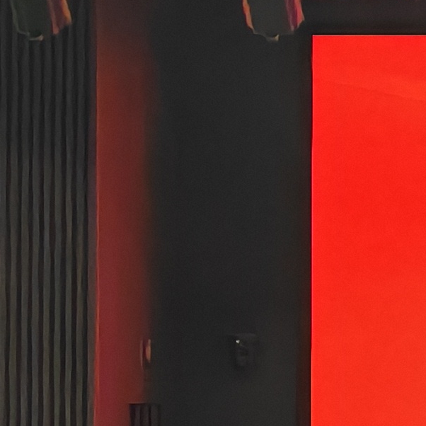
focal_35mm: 325
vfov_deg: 5.4
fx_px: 4525
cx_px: 1098
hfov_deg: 5.2
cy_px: 241
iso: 200
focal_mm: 5.52
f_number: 1.95
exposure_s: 1/100
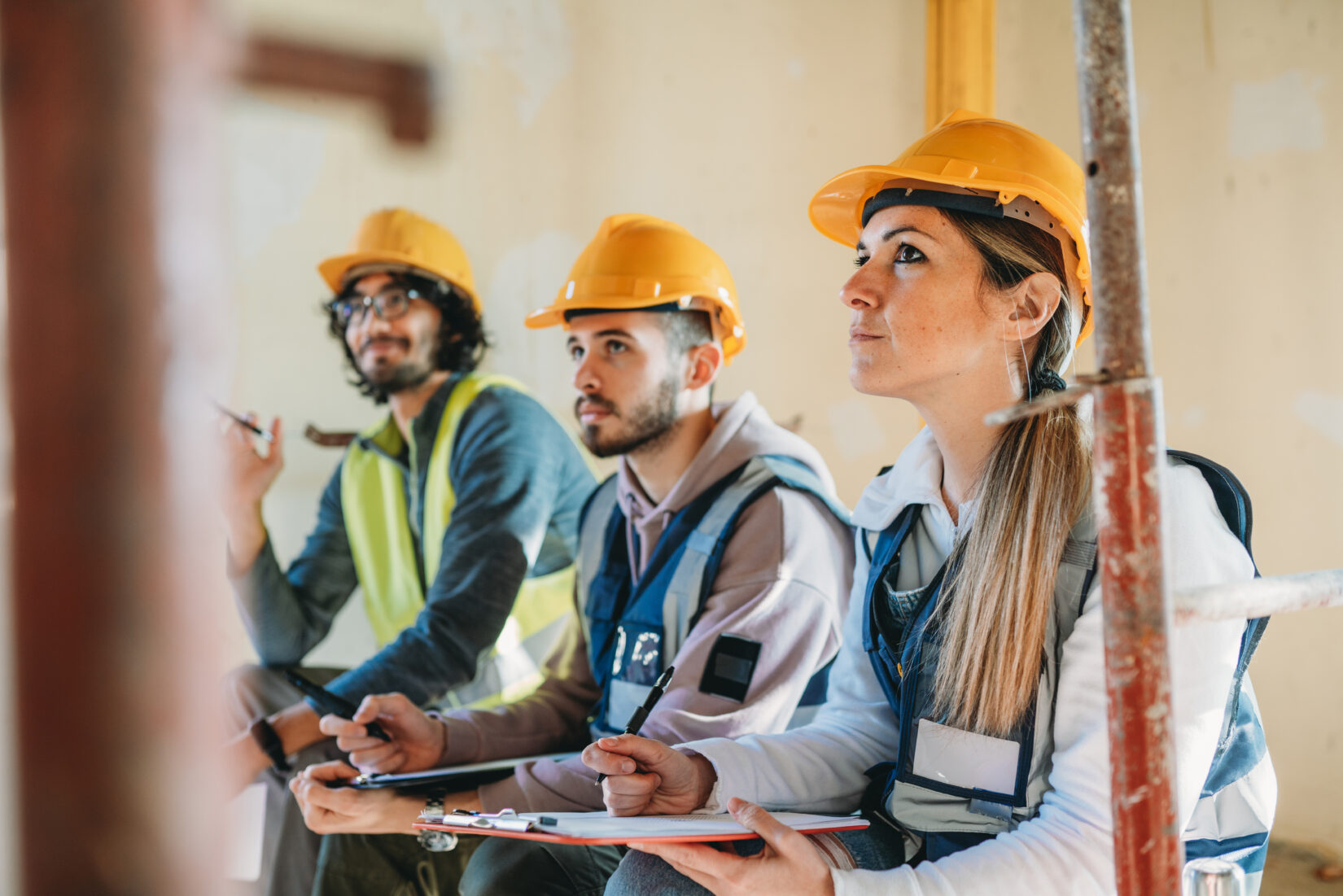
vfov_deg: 37.9
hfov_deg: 54.4
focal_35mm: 35
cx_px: 672
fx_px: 1306
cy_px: 448
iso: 250
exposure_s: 1/160
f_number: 2
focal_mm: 35
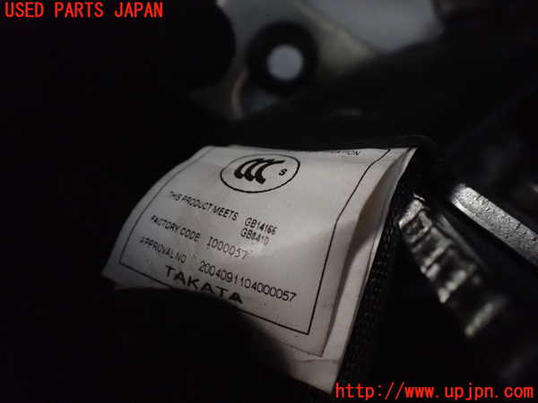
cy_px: 202
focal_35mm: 30
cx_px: 269
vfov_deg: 46.8
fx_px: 466
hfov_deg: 60.0
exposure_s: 1/30
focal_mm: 5.4
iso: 1600
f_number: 2.3
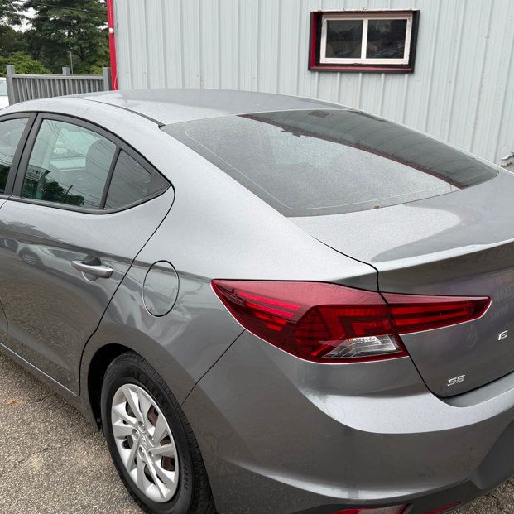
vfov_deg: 47.0
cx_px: 266
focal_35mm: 35
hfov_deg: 47.2
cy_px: 298
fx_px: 588
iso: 80
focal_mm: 6.76
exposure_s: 1/397
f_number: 1.78
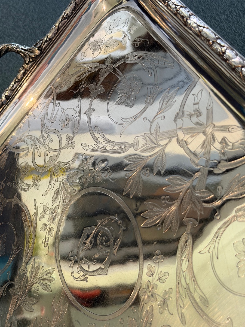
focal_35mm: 48
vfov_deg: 39.7
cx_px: 122
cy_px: 164
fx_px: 453
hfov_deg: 30.3
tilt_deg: -61.8
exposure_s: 1/50
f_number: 1.78
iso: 250
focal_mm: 6.76
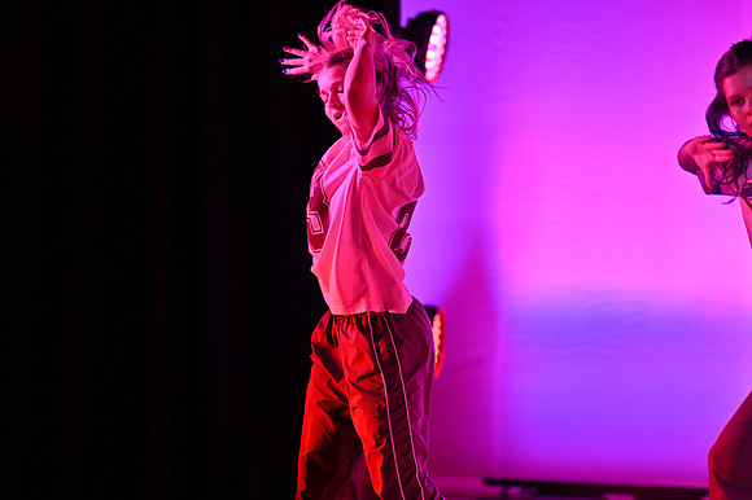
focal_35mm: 127
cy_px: 250
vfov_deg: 10.8
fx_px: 2651
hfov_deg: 16.1
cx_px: 376
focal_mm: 85
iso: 64
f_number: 1.2
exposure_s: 1/800
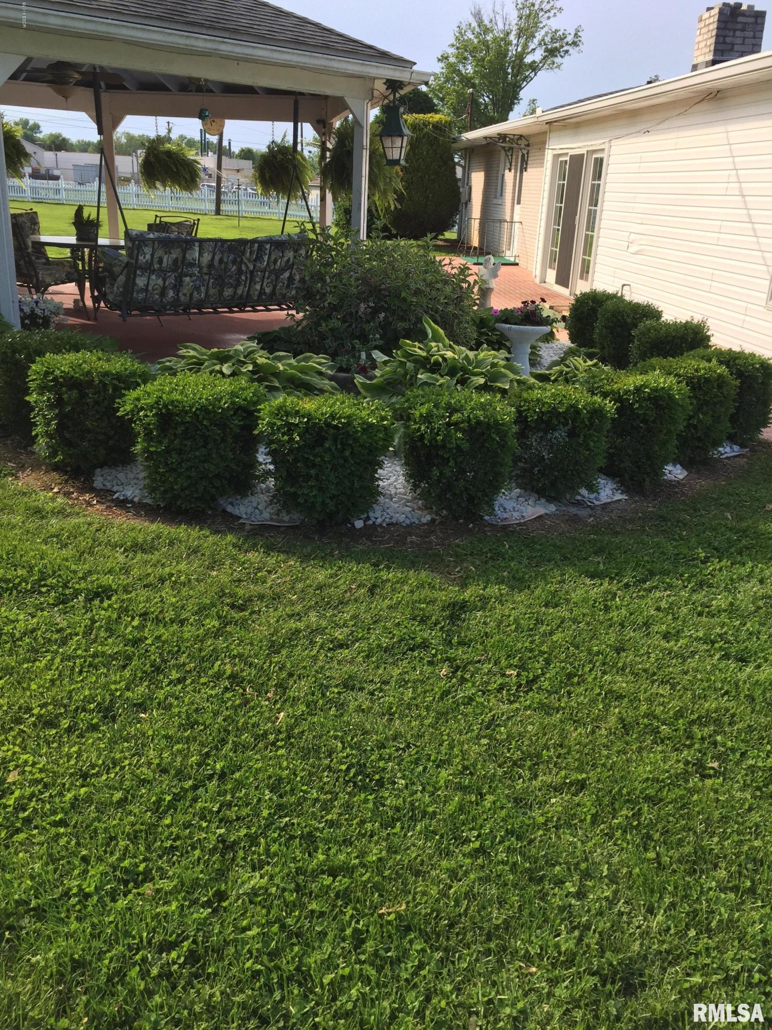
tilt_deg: -17.6
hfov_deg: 48.2
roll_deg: -1.6
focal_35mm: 29
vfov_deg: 61.7
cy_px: 515
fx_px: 862
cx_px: 386
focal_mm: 4.15
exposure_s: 1/628
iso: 32
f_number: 2.2
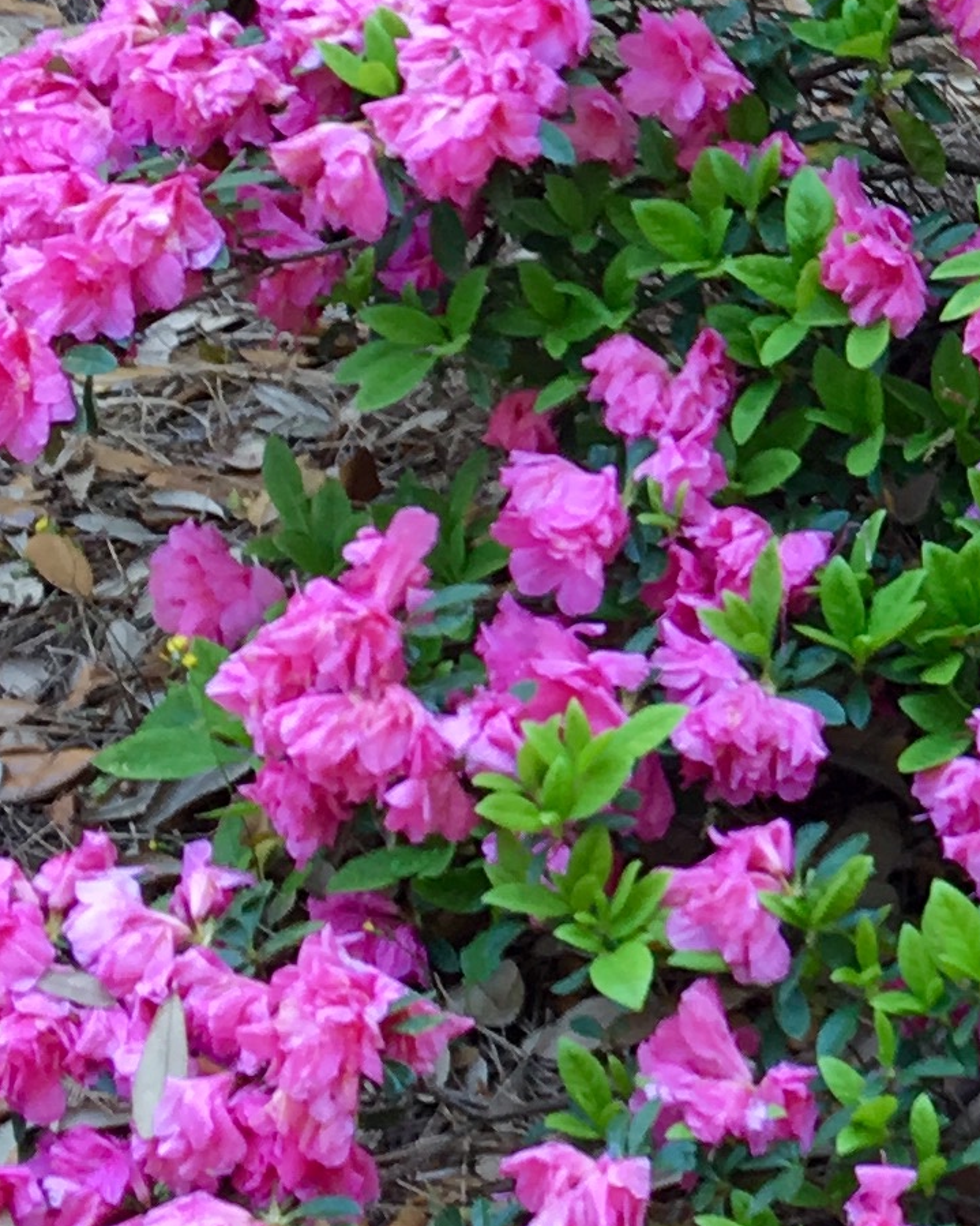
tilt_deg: -21.5
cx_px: 1600
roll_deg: -2.0
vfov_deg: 15.0
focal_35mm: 127
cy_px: 220
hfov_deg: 11.5
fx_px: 4605
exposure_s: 1/60
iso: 25
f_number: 2.2
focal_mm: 4.15
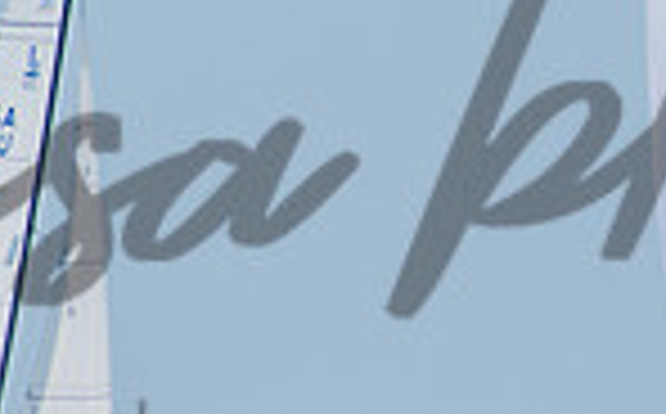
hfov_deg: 1.9
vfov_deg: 1.2
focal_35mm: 1116
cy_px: 90
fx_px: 20225
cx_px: 954
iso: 400
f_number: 8
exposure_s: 1/1250
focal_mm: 160
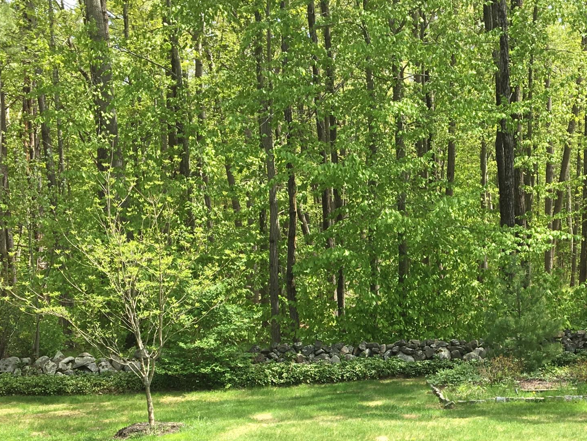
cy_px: 372
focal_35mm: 60
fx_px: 1018
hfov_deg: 31.6
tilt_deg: -4.2
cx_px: 441
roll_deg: +2.2
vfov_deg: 23.9
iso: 25
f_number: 2.2
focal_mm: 4.15
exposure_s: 1/499
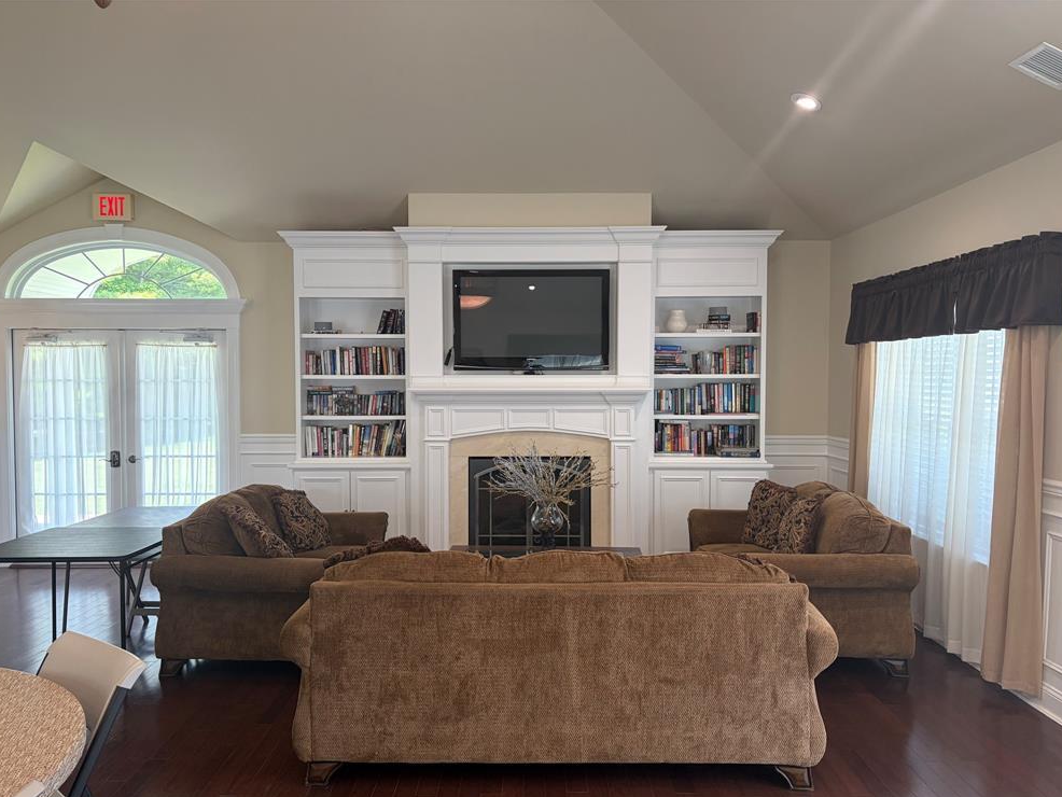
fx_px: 829
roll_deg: +0.5
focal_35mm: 27
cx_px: 521
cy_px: 413
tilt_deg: -1.4
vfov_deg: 51.4
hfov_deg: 65.3
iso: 125
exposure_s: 1/120
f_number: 1.6
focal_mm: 5.96
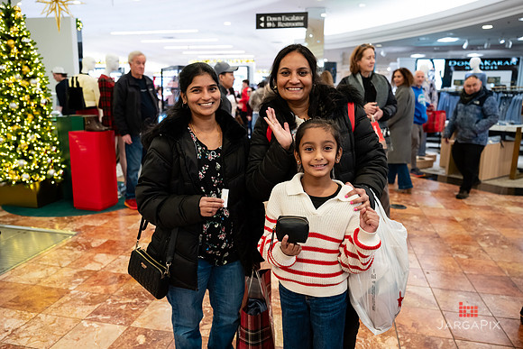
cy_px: 170
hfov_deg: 68.0
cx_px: 255
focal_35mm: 27
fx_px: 388
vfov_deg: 48.4
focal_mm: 25.5
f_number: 3.2
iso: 1000
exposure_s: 1/160
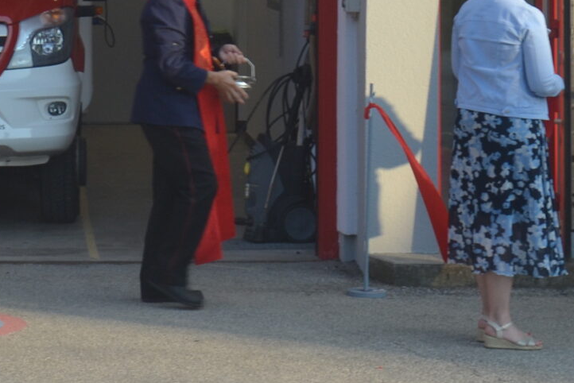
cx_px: 39
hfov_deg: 10.1
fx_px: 3222
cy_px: -151
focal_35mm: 202
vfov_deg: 6.7
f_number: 5.6
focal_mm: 38
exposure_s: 1/125
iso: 200
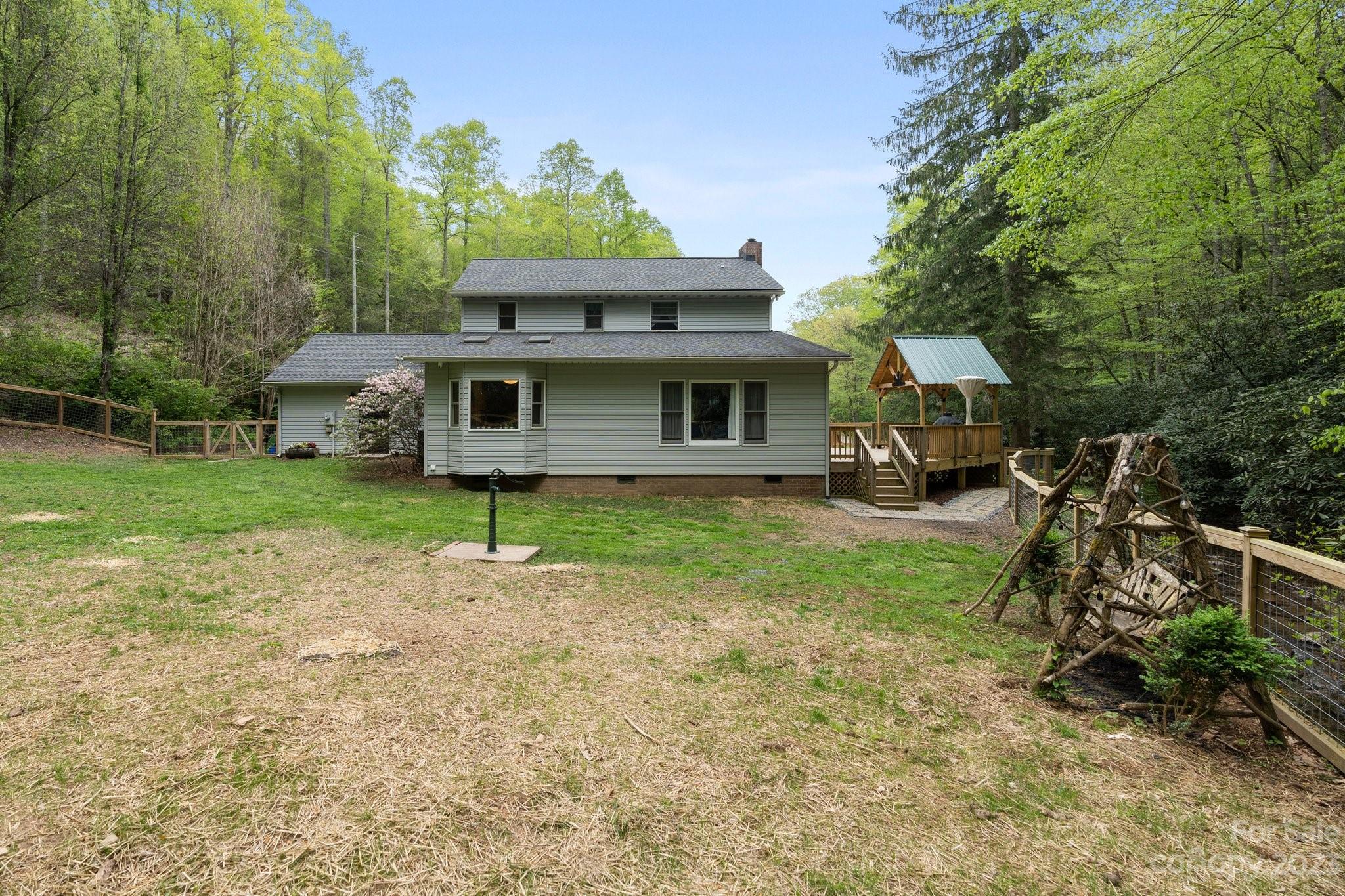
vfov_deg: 73.7
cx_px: 672
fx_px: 598
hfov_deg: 96.7
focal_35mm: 16
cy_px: 448
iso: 400
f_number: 6.3
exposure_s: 1/250
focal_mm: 16
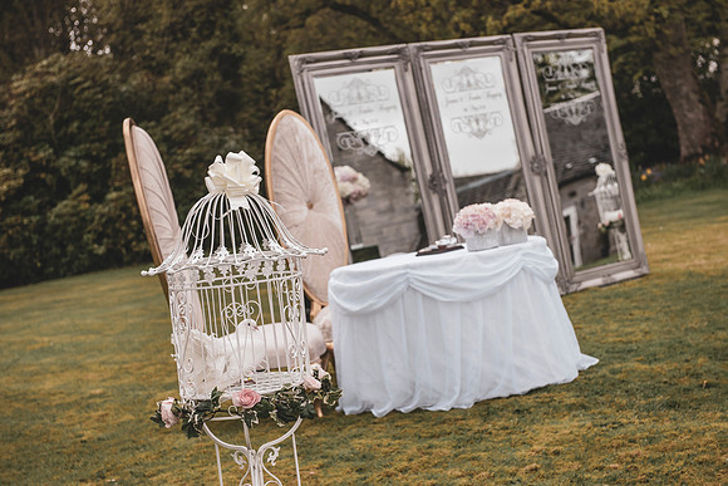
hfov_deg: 32.4
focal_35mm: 62
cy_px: 243
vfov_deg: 21.9
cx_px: 364
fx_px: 1254
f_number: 4.5
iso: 400
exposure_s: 1/800
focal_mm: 62
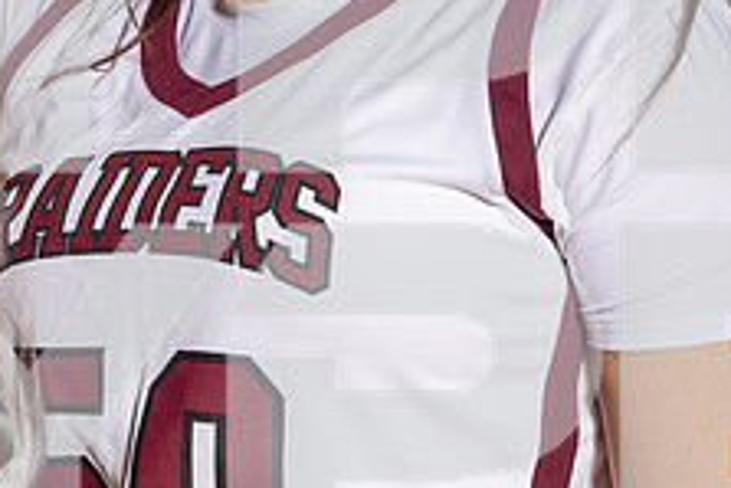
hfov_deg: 13.1
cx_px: 174
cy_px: 2
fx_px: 3170
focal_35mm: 156
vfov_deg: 8.8
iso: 500
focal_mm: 60
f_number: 8
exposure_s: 1/250
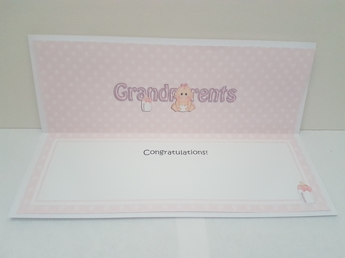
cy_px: 129
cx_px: 172
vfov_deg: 53.0
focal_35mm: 26
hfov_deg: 67.3
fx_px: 259
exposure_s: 1/13
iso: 200
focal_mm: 4.2
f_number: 1.7
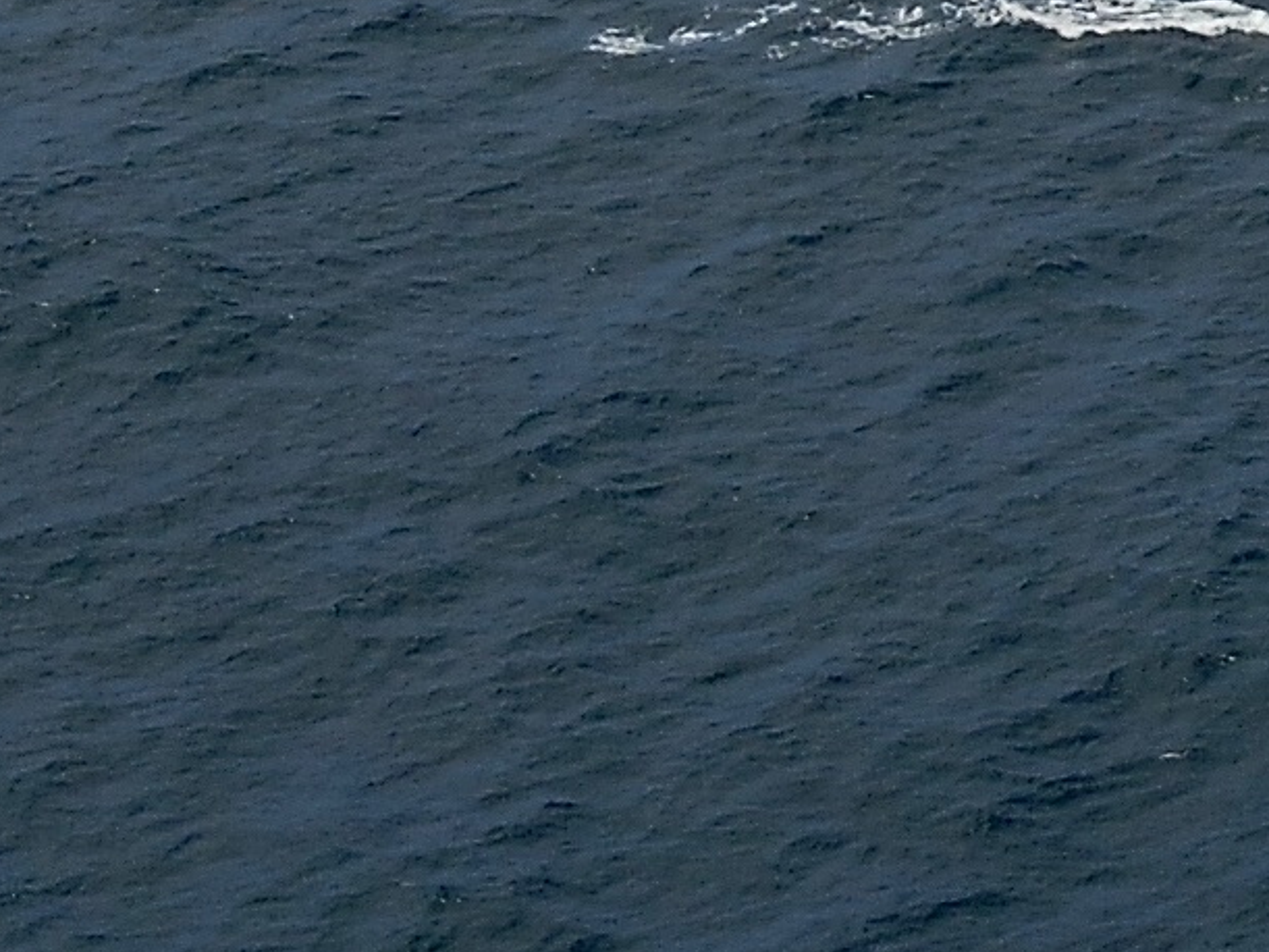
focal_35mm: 238
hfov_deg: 8.2
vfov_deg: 6.2
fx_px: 8723
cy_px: -439
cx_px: 1610
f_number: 9
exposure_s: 1/800
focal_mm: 26
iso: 400
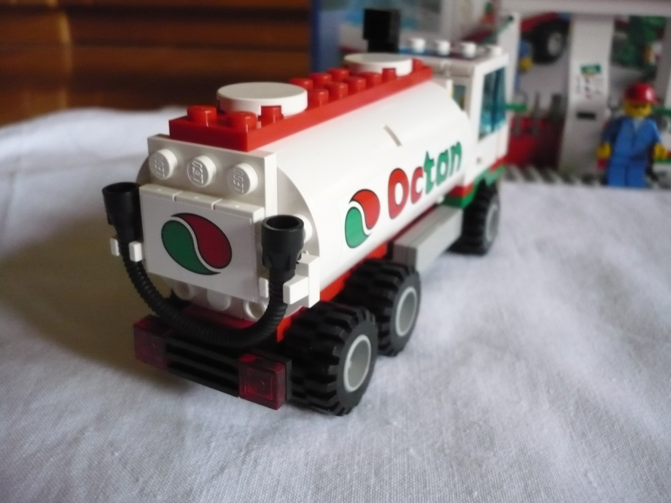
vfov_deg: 40.7
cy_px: 252
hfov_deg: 52.6
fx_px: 678
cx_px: 336
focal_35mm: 35
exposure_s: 1/60
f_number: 2.8
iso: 400
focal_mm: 5.8
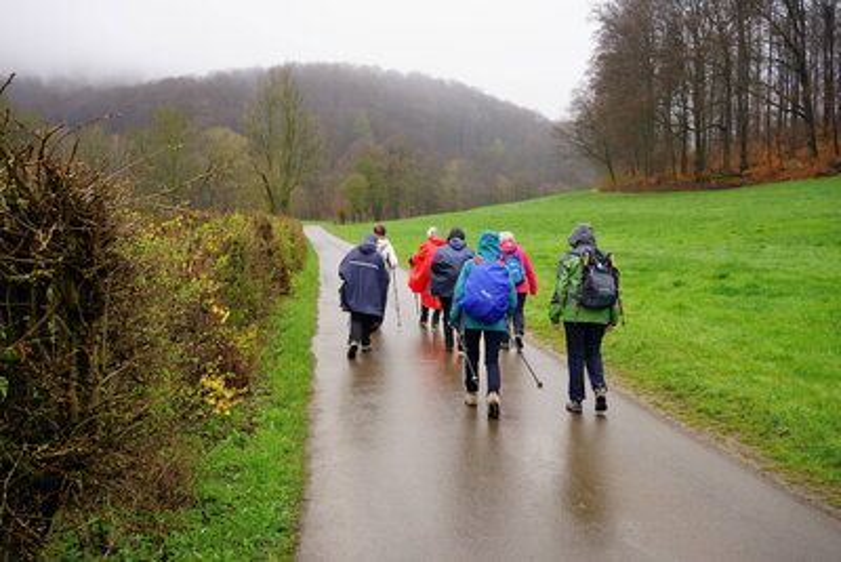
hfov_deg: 54.4
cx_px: 420
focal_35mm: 35
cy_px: 281
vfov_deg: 37.9
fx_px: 818
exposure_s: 1/80
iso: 100
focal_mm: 35
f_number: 5.6
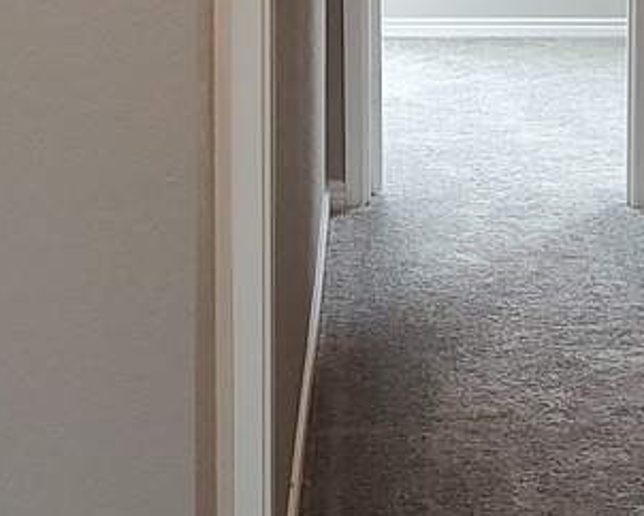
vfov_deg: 12.6
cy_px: -30
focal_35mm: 121
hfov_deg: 15.9
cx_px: 320
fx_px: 2308
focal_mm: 4.3
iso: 100
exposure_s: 1/60
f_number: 2.4
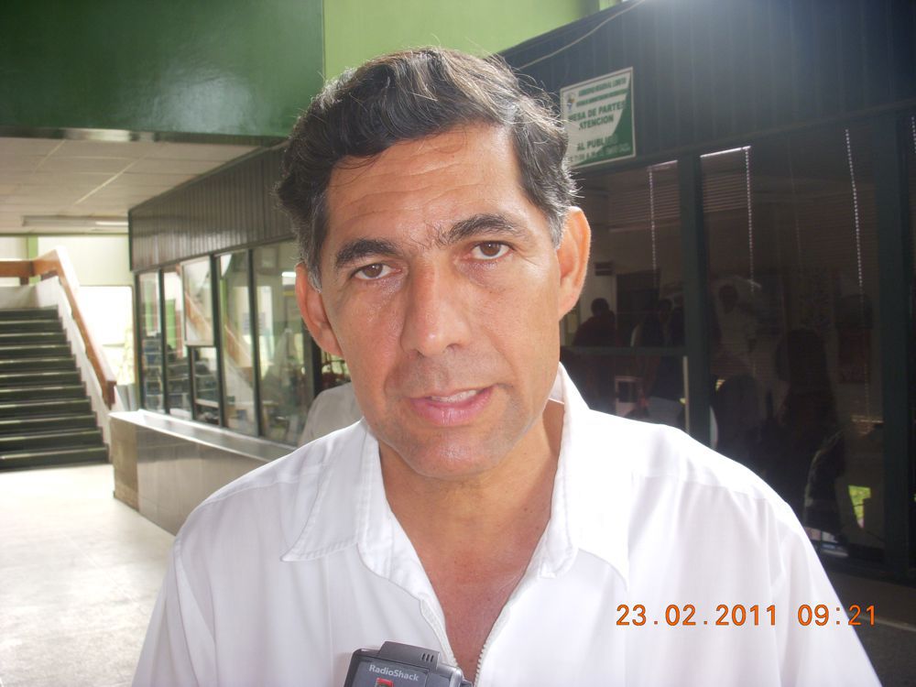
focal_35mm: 38
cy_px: 344
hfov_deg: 49.0
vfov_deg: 37.7
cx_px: 458
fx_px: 1006
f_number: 3.3
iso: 100
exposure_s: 1/40
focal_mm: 6.3
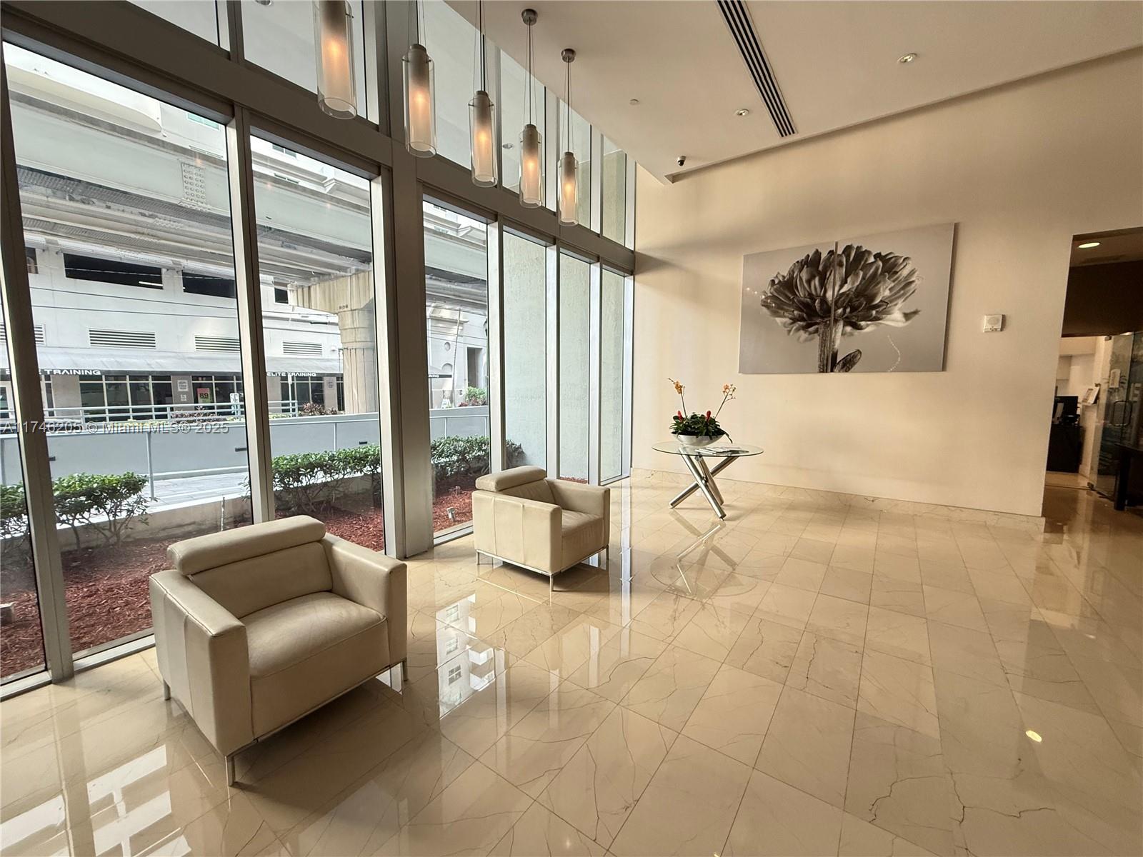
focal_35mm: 14
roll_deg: -0.3
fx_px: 462
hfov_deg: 102.1
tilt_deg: -5.8
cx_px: 572
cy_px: 428
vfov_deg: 85.7
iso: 250
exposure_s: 1/120
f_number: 2.2
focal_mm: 2.22
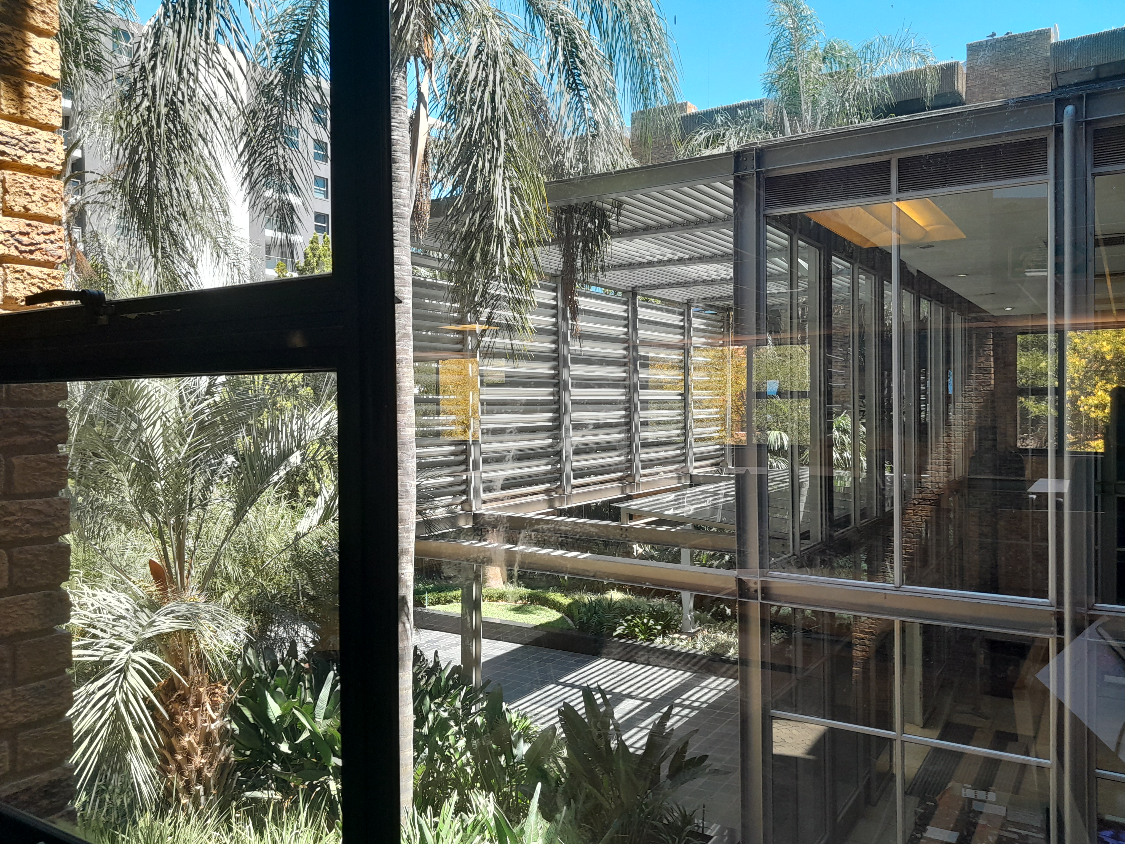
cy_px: 422
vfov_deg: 51.4
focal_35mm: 27
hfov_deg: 65.3
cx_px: 562
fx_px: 877
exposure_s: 1/50
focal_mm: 4
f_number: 1.8
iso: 100
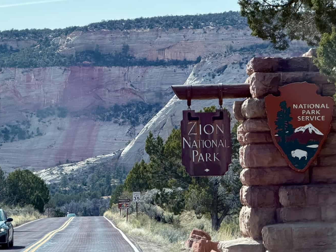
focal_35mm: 155
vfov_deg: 9.6
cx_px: 136
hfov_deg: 12.7
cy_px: 134
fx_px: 1505
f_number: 2.8
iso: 50
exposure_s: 1/549
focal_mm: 16.9
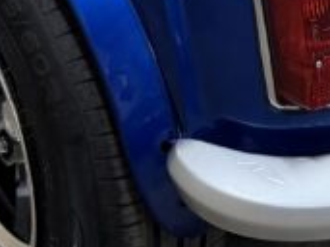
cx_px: 222
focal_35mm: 144
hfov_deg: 13.7
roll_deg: +0.2
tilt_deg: -13.4
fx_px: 1372
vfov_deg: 9.5
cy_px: -272
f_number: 1.78
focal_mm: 6.76
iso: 500
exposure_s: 1/50
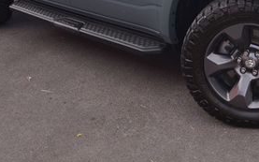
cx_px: 193
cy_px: -26
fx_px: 474
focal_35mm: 67
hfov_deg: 30.1
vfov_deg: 18.5
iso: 100
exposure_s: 1/80
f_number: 5.6
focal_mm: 19
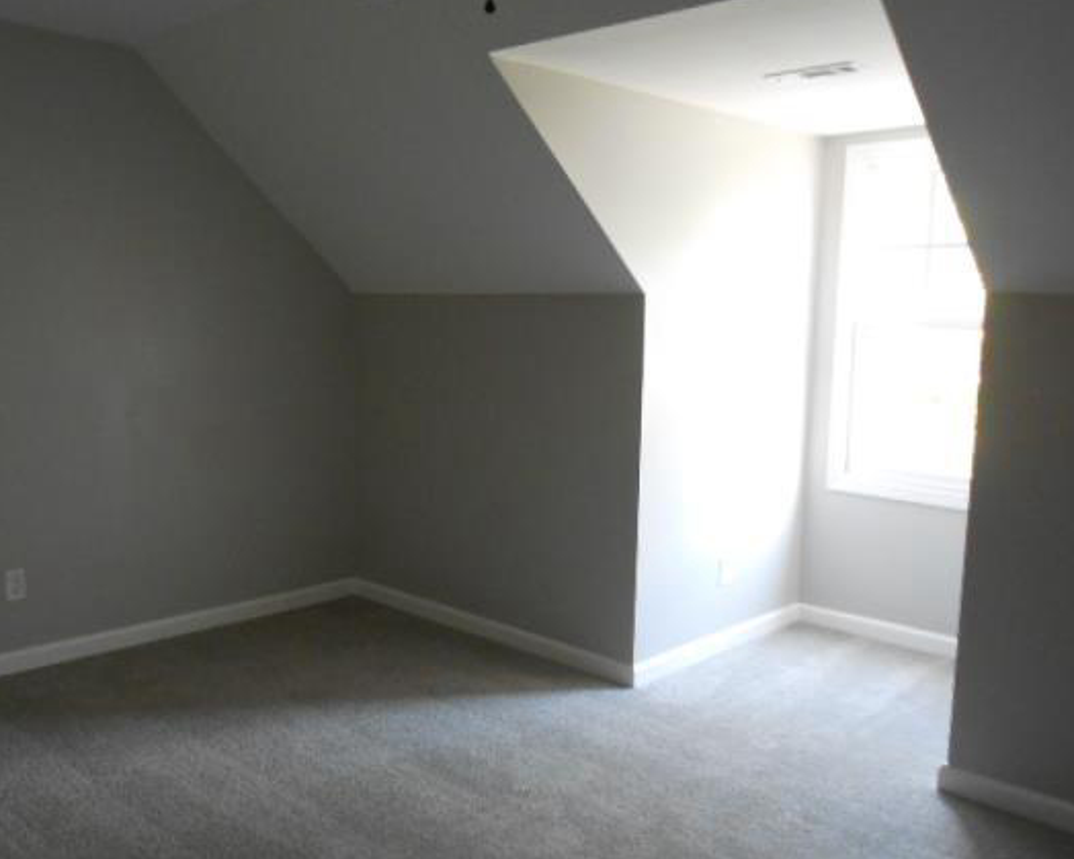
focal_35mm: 31
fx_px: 985
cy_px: 437
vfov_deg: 47.1
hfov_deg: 56.7
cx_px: 420
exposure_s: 1/30
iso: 400
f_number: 3.5
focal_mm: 4.6
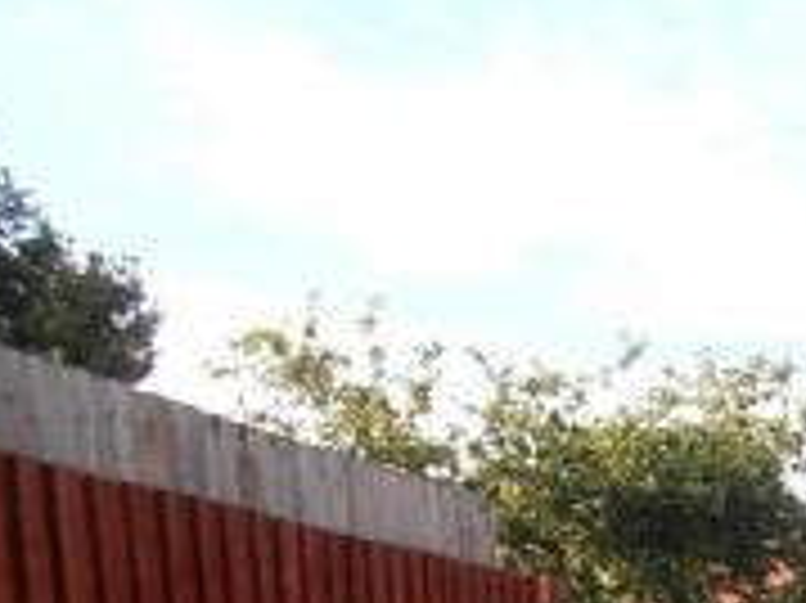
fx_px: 1815
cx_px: 1146
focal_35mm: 78
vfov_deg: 16.7
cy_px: 965
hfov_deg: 21.7
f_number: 7.9
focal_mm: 4.2
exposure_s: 1/60
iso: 80
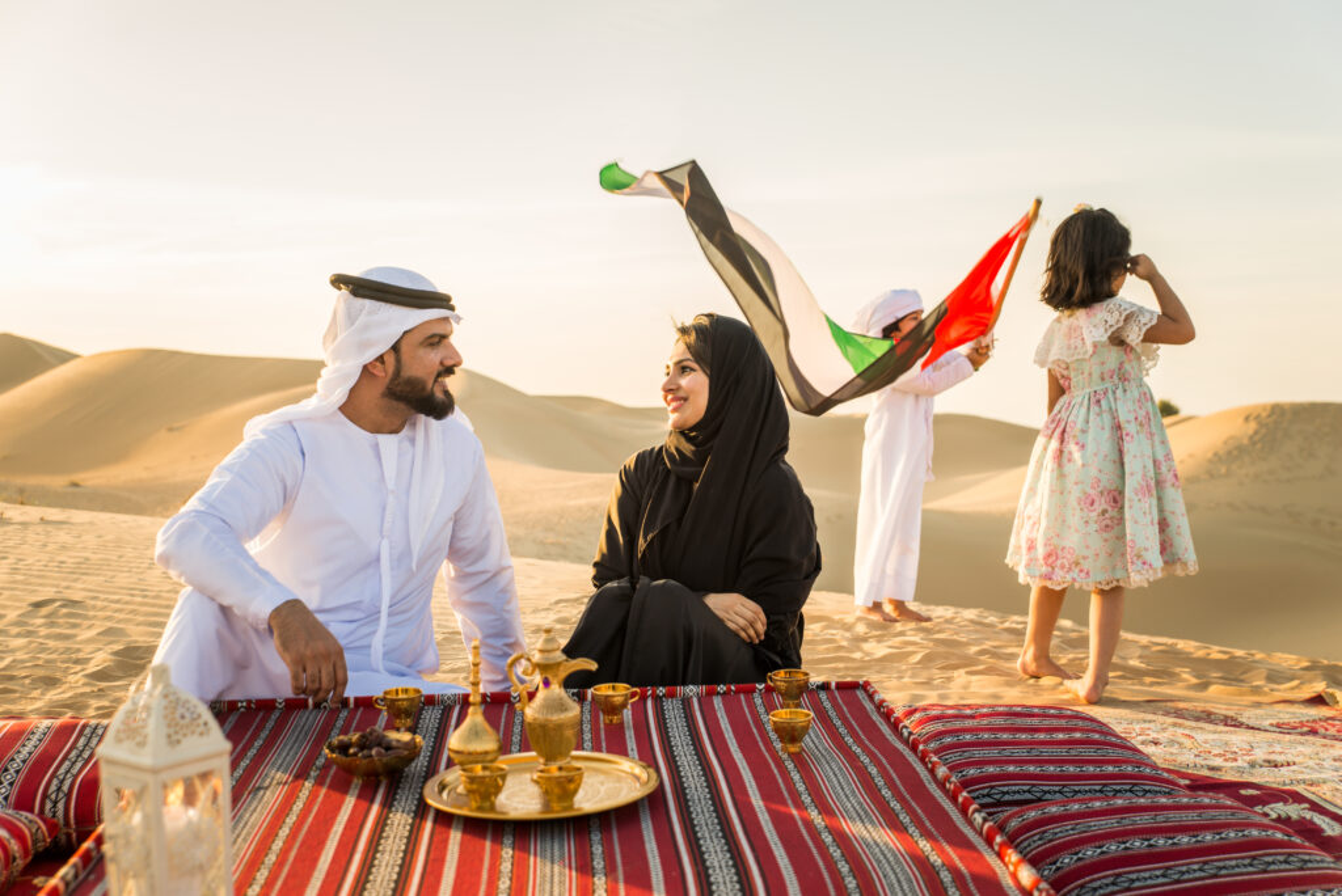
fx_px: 1492
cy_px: 448
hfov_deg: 48.4
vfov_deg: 33.4
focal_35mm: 40
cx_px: 671
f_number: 4
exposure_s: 1/200
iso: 100
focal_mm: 40
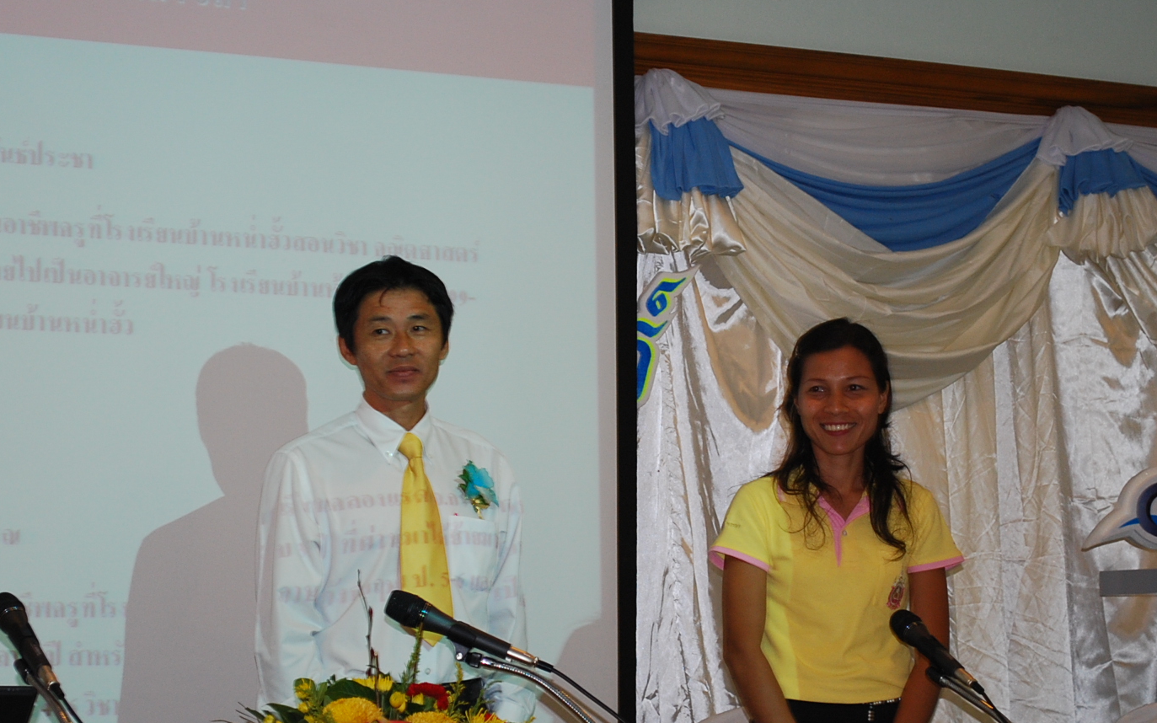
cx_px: 567
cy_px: 362
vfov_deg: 11.0
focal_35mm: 119
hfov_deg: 17.6
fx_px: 3743
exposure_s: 1/30
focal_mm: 55
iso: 400
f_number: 5.6
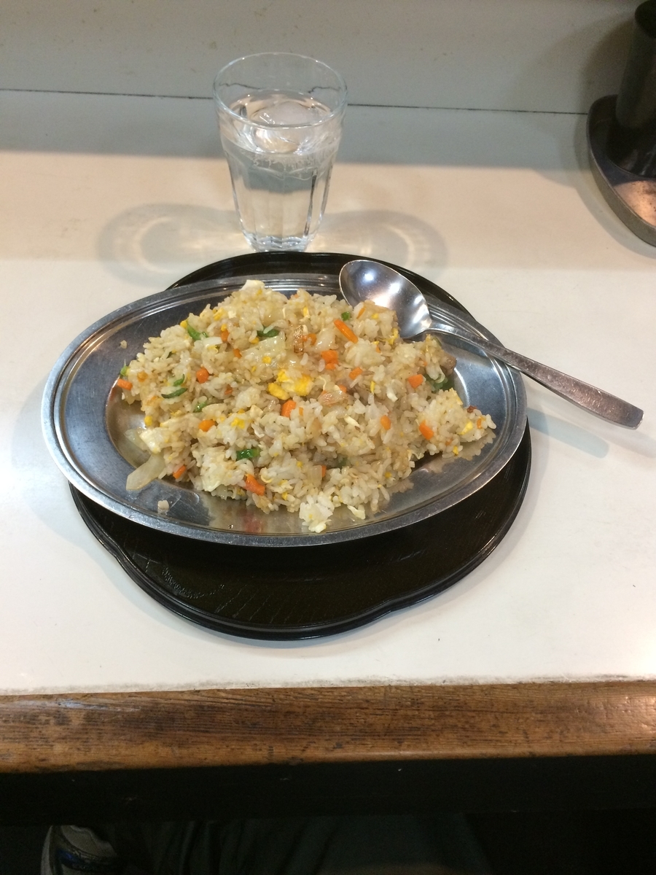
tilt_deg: -53.8
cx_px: 328
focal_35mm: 29
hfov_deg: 48.2
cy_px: 438
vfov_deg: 61.7
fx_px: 733
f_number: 2.2
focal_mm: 4.15
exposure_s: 1/30
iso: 160
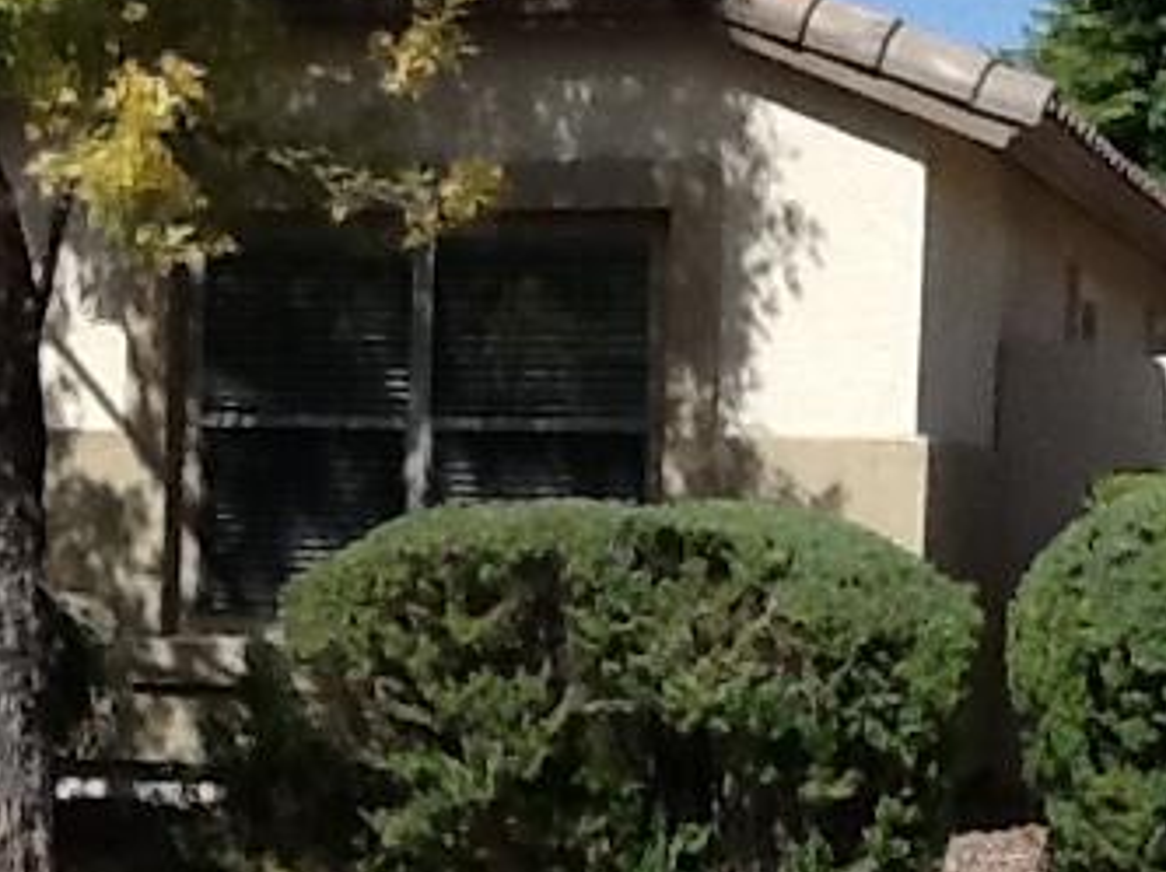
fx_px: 4273
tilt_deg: -3.3
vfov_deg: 11.6
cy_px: 592
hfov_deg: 15.1
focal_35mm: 127
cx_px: -119
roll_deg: +0.3
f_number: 2.4
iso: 40
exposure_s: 1/1912
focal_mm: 2.03
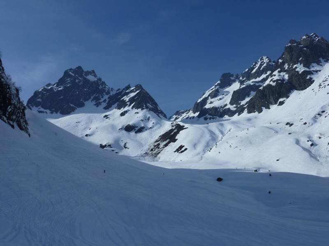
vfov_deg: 48.2
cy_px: 123
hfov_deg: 61.7
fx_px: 276
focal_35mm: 29
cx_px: 164
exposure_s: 1/200
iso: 80
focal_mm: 5.2
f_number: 11
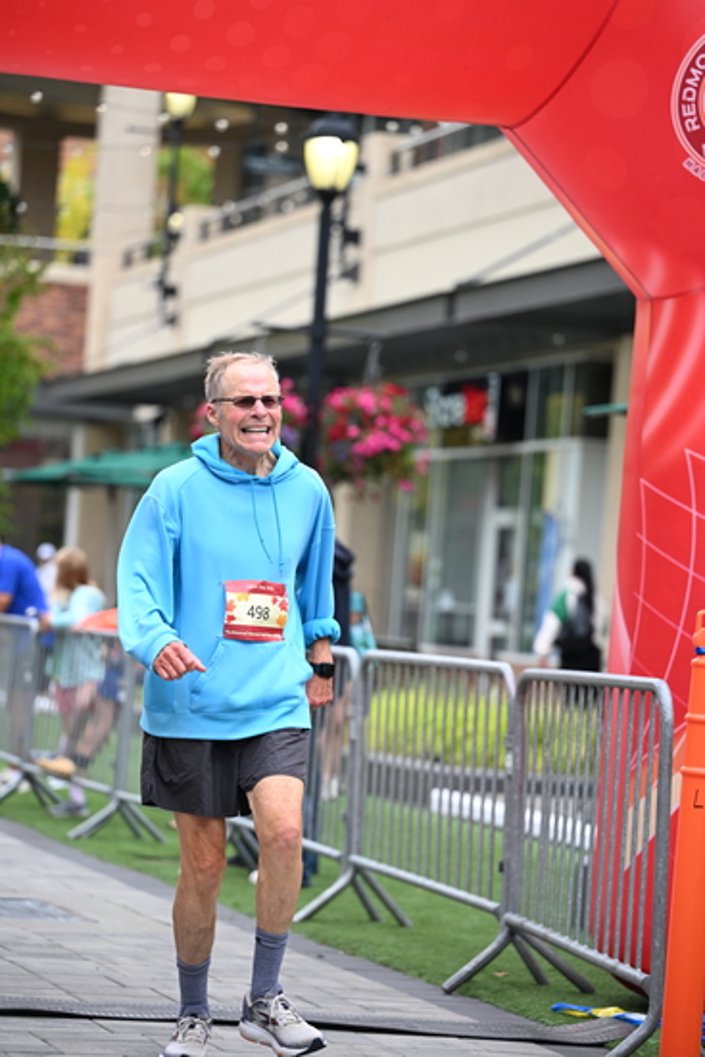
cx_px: 352
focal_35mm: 120
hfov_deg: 11.4
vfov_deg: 17.1
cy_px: 528
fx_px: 3523
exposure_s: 1/2000
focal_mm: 120
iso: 640
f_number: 2.8
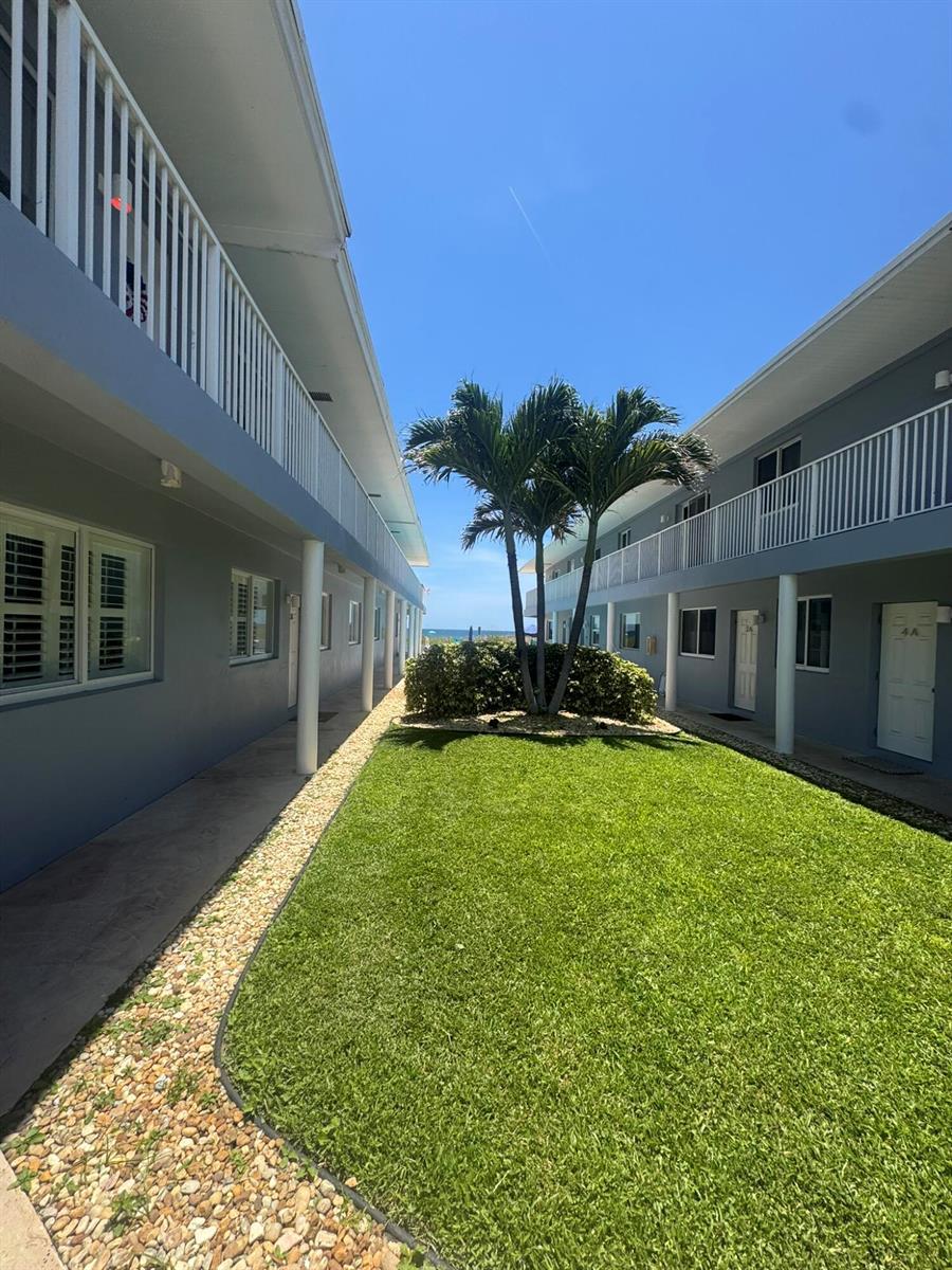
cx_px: 476
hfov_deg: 85.7
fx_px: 513
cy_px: 635
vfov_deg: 102.1
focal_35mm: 14
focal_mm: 2.22
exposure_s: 1/1600
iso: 50
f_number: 2.2
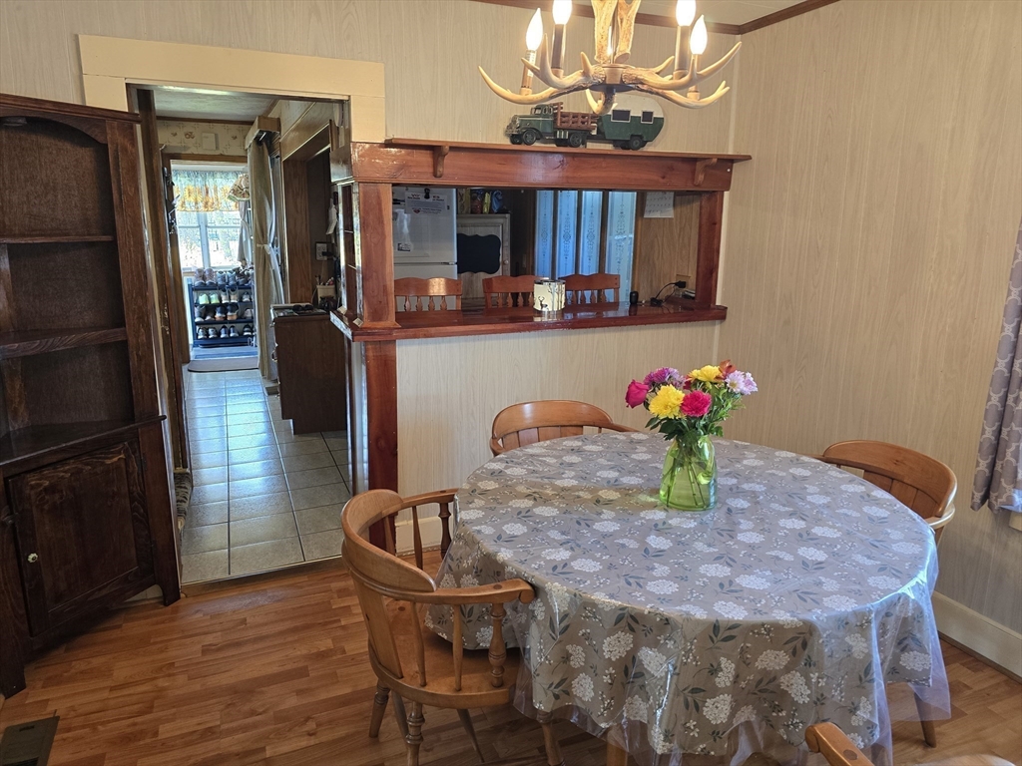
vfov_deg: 58.9
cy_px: 383
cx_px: 511
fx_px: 679
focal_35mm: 23
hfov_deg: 73.9
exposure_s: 1/120
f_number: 1.7
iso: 320
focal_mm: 6.3
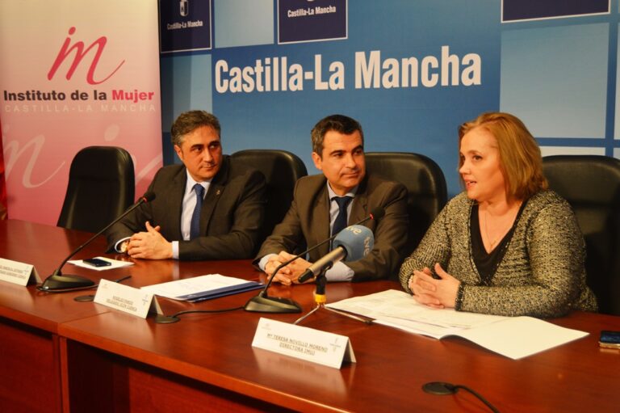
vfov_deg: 29.8
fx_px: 774
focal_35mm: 45
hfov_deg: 43.6
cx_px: 310
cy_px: 206
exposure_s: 1/60
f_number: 4.2
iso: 560
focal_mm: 30
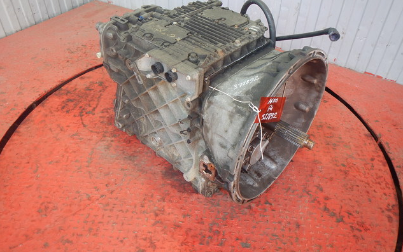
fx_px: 330
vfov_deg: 41.7
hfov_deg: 62.9
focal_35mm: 30
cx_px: 202
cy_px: 102
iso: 160
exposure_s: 1/30
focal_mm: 5
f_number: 3.9
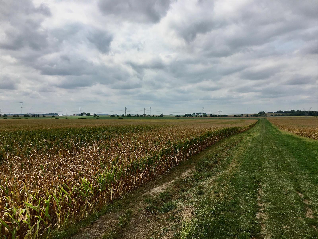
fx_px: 266
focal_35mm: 29
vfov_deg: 48.2
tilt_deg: -0.6
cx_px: 159
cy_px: 120
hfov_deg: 61.7
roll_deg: +0.6
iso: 25
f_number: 2.2
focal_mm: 4.15
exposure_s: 1/2564
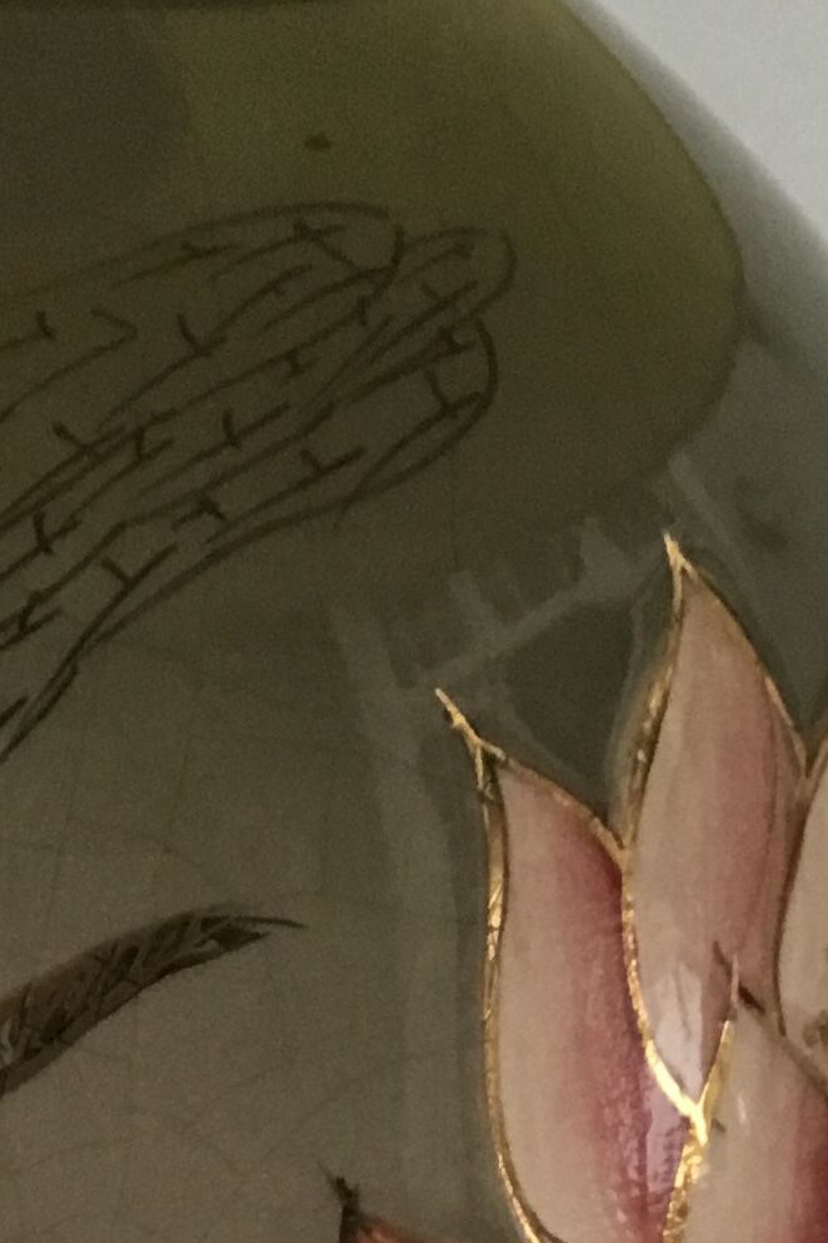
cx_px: -148
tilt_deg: -19.2
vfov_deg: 17.5
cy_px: 1821
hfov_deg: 12.6
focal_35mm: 106
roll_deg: -0.5
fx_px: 3657
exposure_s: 1/33
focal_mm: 3.3
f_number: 2.4
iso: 64
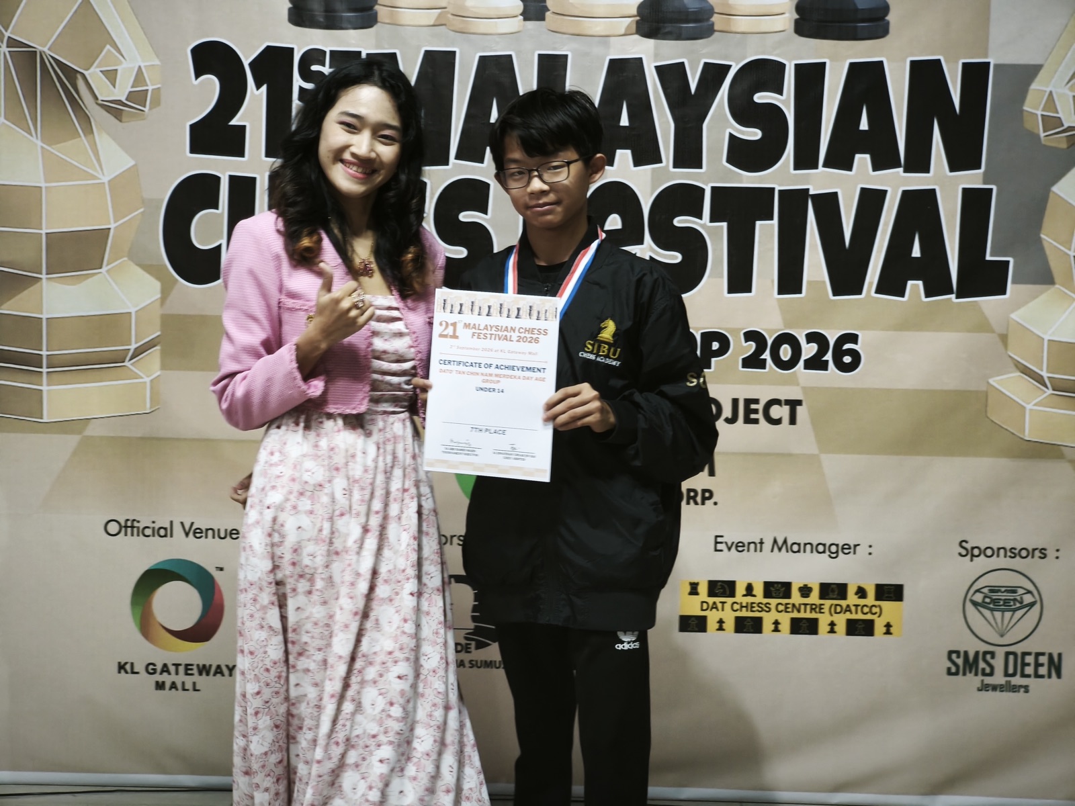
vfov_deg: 31.5
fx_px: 1429
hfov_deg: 41.2
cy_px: 403
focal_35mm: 46
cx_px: 538
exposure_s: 1/50
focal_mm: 7.1
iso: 1000
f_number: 1.9
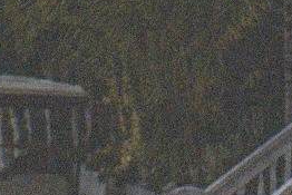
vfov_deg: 8.0
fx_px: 1388
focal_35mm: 171
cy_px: 89
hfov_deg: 11.8
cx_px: 344
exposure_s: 1/320
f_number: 2.5
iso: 6400
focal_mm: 35
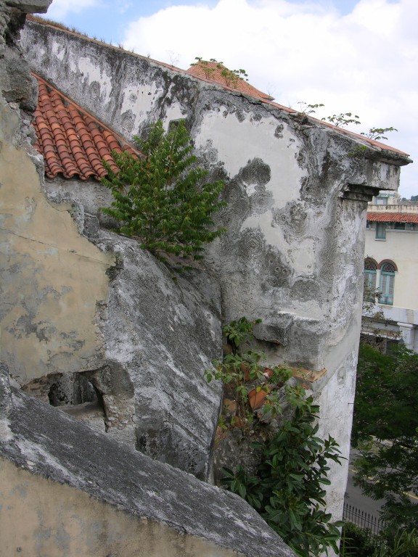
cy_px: 278
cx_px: 209
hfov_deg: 40.7
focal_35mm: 35
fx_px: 564
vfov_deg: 52.6
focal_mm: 8.9
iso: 50
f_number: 5.6
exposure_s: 1/176
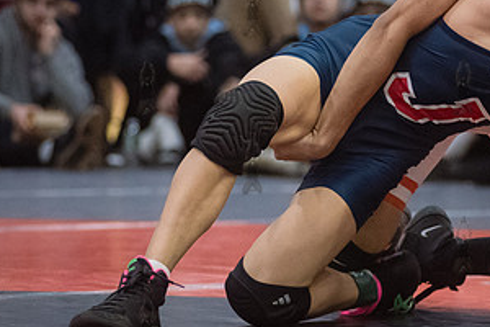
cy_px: 52
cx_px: 438
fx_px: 3661
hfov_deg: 7.6
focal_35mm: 269
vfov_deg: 5.1
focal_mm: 120
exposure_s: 1/500
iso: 8000
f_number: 3.2
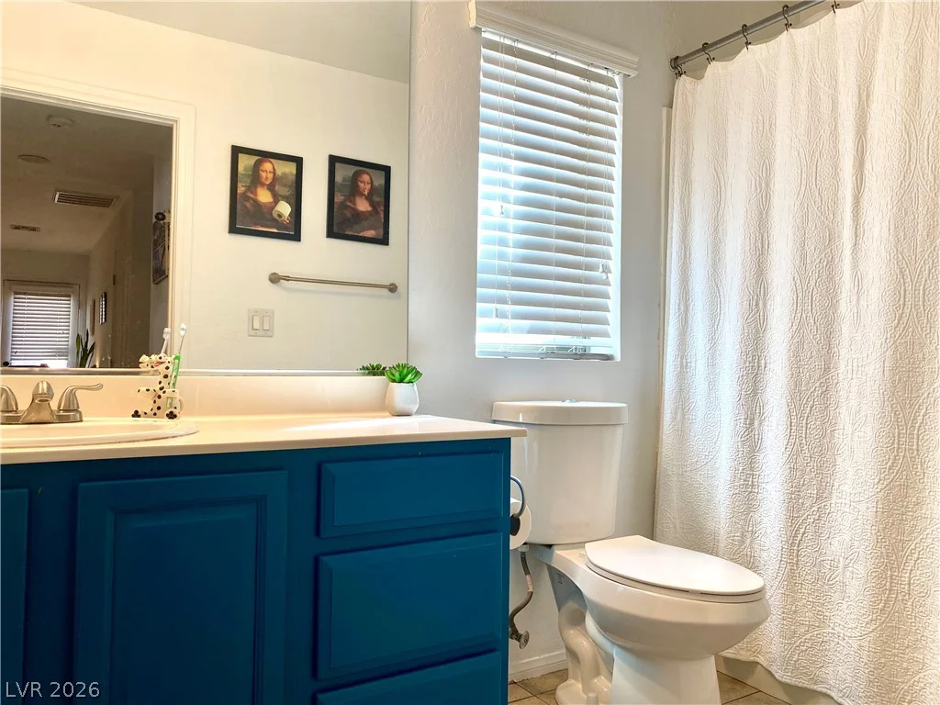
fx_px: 706
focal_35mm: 26
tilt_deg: -0.3
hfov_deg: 67.3
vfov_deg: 53.1
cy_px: 352
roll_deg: -0.4
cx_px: 470
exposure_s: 1/120
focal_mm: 4.25
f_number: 1.8
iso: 80
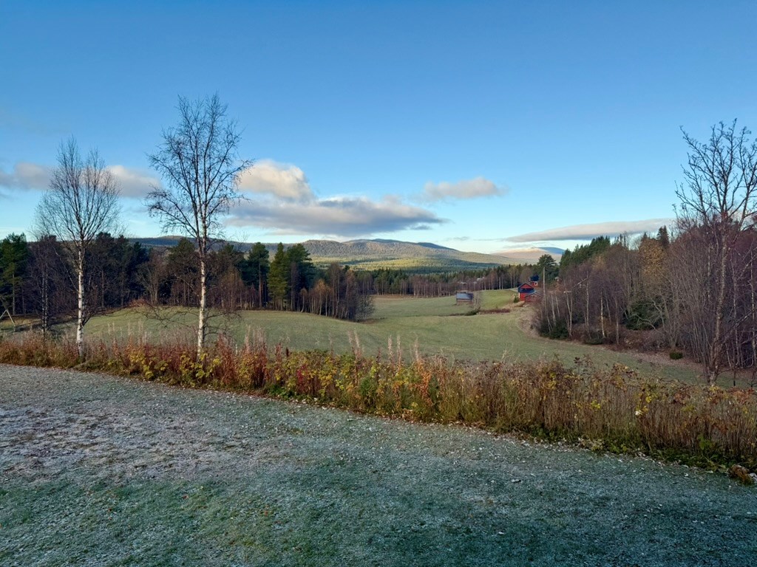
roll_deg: +0.5
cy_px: 284
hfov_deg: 71.6
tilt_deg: +2.5
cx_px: 378
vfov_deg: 56.8
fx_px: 525
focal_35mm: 24
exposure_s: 1/2370
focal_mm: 6.76
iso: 80
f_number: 1.78
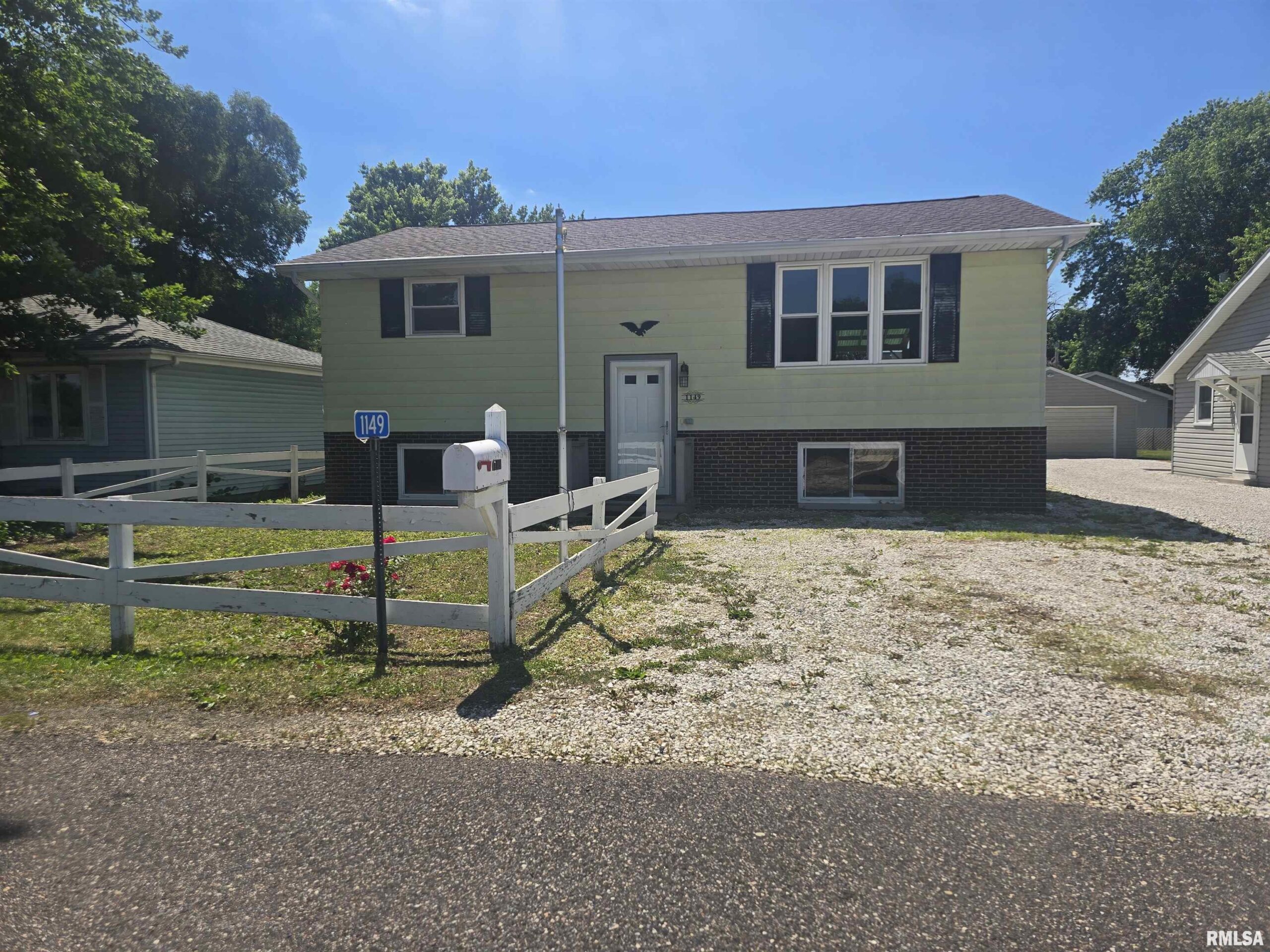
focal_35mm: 23
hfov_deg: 73.9
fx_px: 844
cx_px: 635
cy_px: 476
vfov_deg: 58.9
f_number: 1.7
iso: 12
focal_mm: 6.3
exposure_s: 1/970
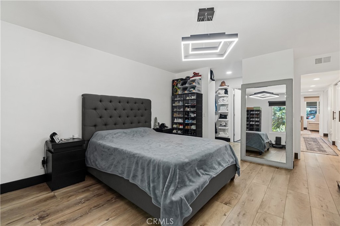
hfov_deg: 100.4
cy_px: 113
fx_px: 142
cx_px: 170
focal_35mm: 15
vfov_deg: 77.3
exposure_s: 1/4
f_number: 7.1
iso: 320
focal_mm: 10
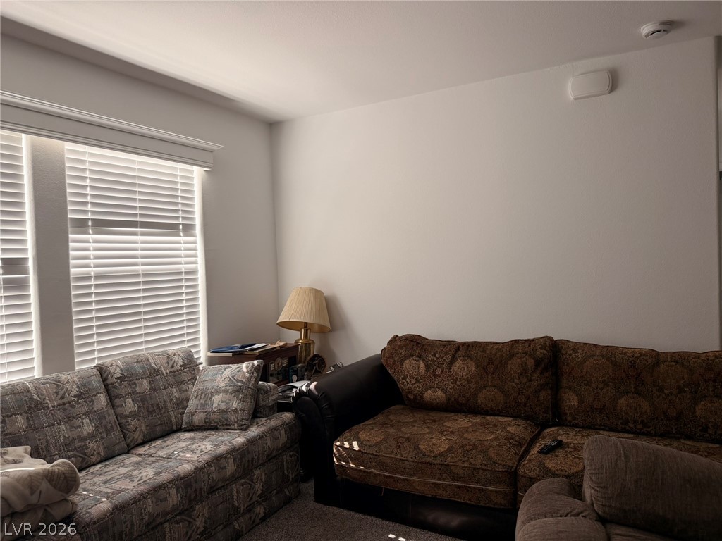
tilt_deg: -1.5
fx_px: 501
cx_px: 361
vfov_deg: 56.8
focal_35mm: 24
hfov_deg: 71.6
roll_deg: +1.9
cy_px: 270
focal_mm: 6.76
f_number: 1.78
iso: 160
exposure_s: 1/165
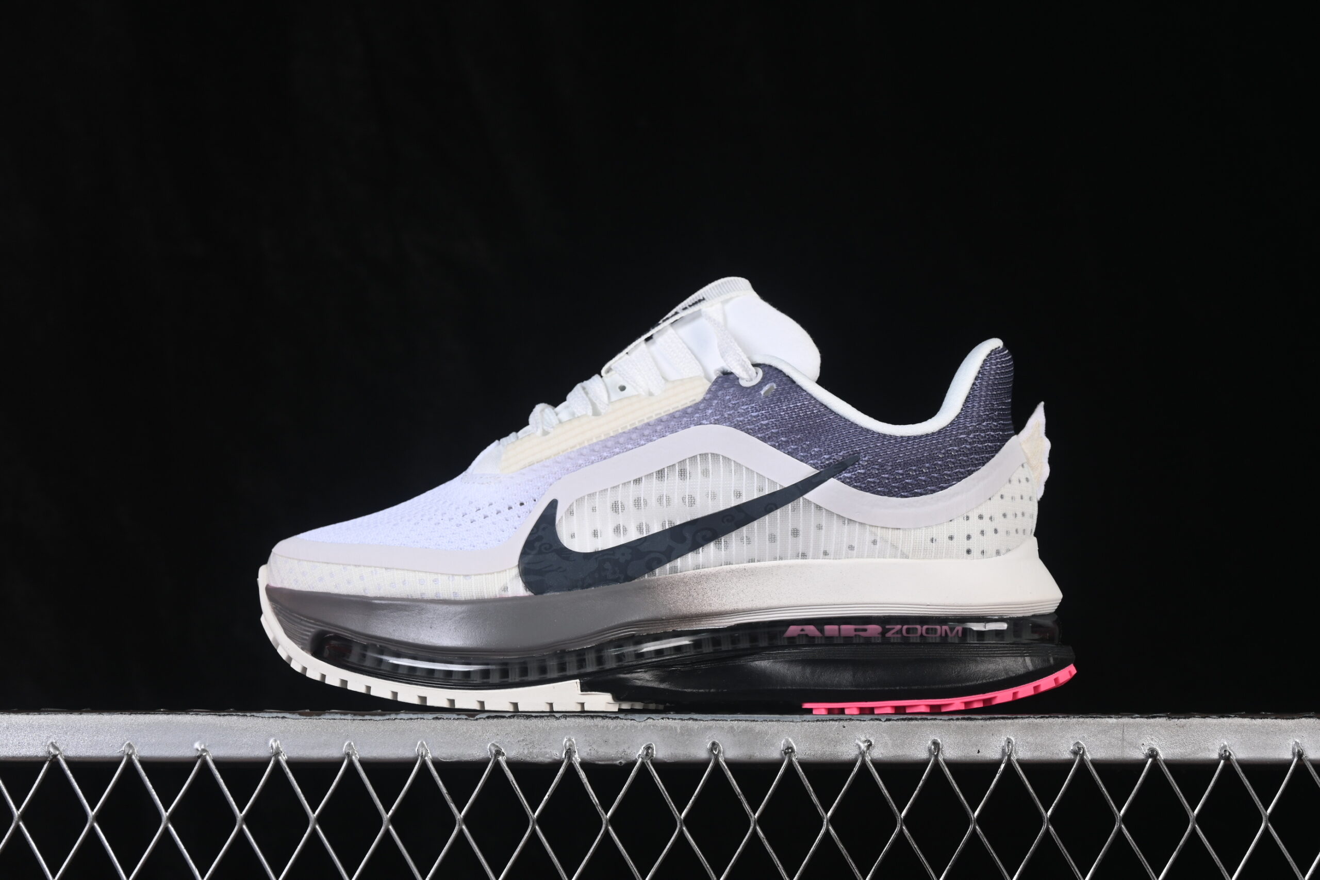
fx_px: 2750
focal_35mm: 75
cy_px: 440
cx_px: 660
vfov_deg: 18.2
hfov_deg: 27.0
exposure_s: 1/80
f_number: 8
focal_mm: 50
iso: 160
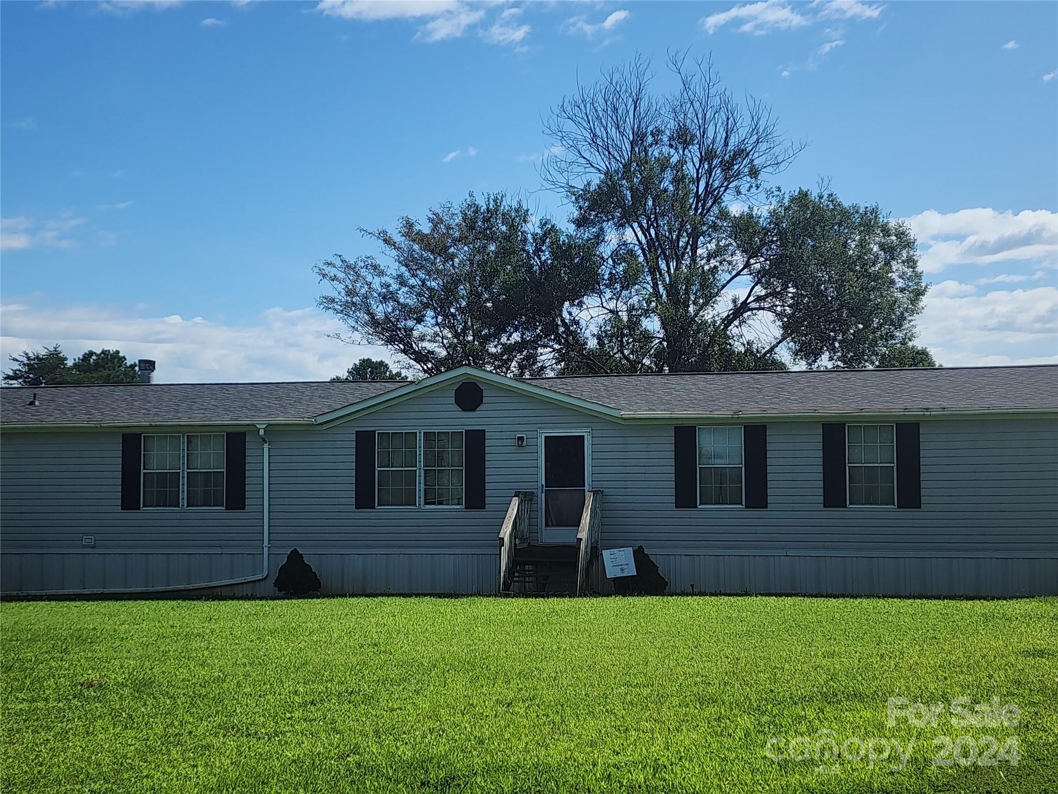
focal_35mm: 23
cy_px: 397
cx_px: 529
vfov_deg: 58.9
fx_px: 703
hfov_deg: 73.9
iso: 12
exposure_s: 1/1732
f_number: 1.8
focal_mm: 6.4
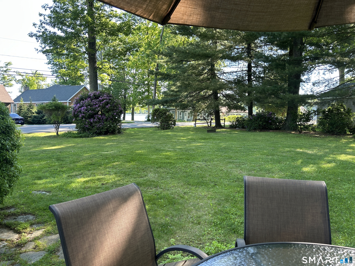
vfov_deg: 53.1
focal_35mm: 26
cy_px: 133
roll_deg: -0.3
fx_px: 267
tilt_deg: -5.1
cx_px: 178
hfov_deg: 67.3
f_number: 1.5
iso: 40
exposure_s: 1/181
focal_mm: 5.7
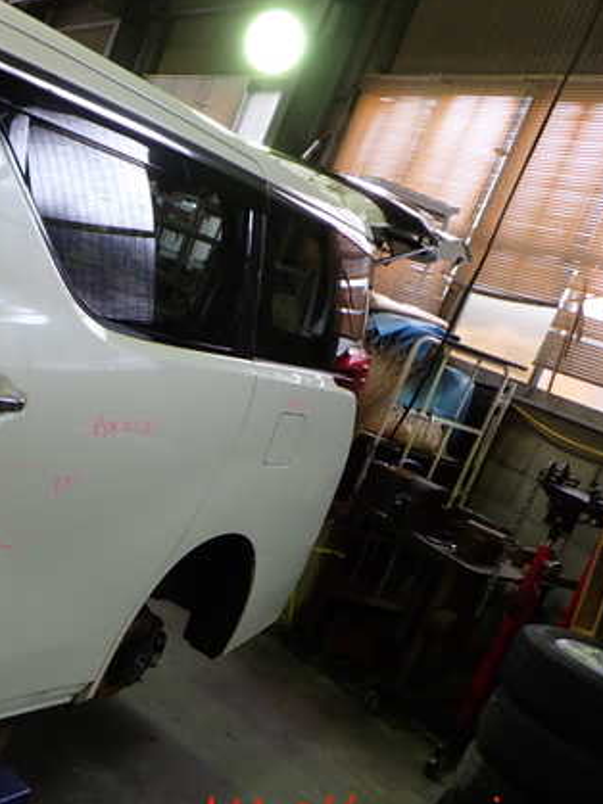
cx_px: 65
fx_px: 999
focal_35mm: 43
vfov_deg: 43.9
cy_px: 409
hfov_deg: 32.0
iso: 200
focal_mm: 5.4
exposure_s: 1/60
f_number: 2.3
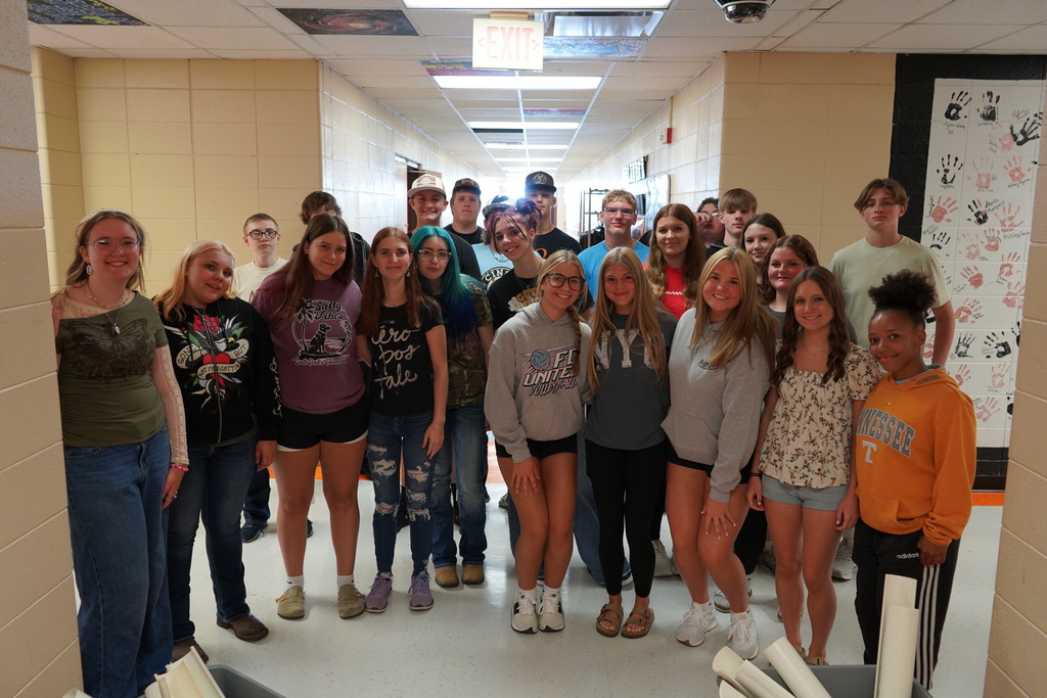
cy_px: 349
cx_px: 524
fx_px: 814
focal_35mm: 28
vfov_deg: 46.4
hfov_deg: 65.5
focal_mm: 28
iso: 3200
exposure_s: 1/160
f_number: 4
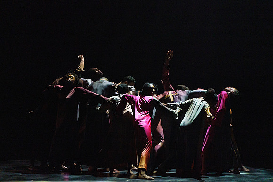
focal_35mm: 324
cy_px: 91
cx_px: 136
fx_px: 2457
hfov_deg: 6.4
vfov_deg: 4.2
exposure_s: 1/320
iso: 6400
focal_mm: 324
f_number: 5.6
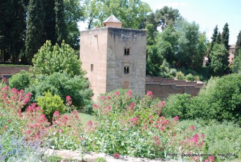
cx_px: 120
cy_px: 81
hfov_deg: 42.3
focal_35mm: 46
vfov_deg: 29.0
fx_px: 312
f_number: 6.3
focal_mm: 31
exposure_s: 1/160
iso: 100
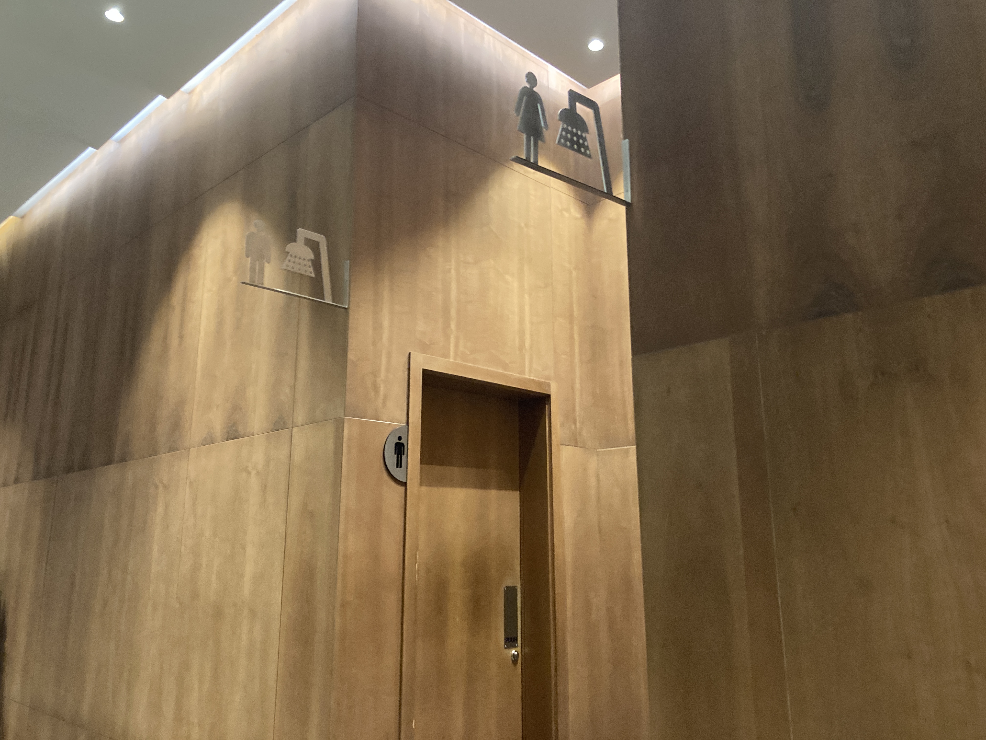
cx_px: 493
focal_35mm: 28
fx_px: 798
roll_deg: -1.1
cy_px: 370
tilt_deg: +15.1
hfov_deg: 63.4
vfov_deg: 49.7
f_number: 1.8
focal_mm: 3.99
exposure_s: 1/30
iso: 500
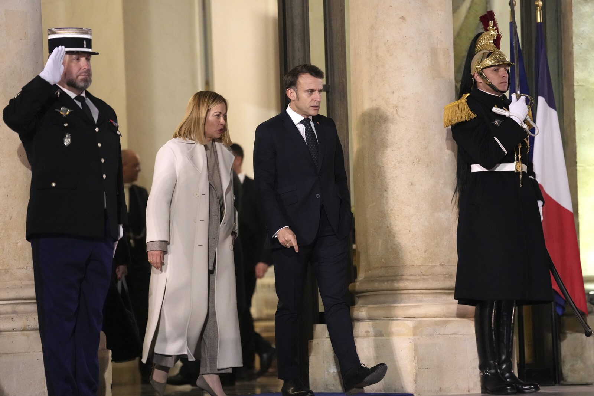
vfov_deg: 9.3
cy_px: 198
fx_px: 2426
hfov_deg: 14.0
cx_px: 297
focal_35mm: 147
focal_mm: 147
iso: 5000
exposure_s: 1/320
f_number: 2.8
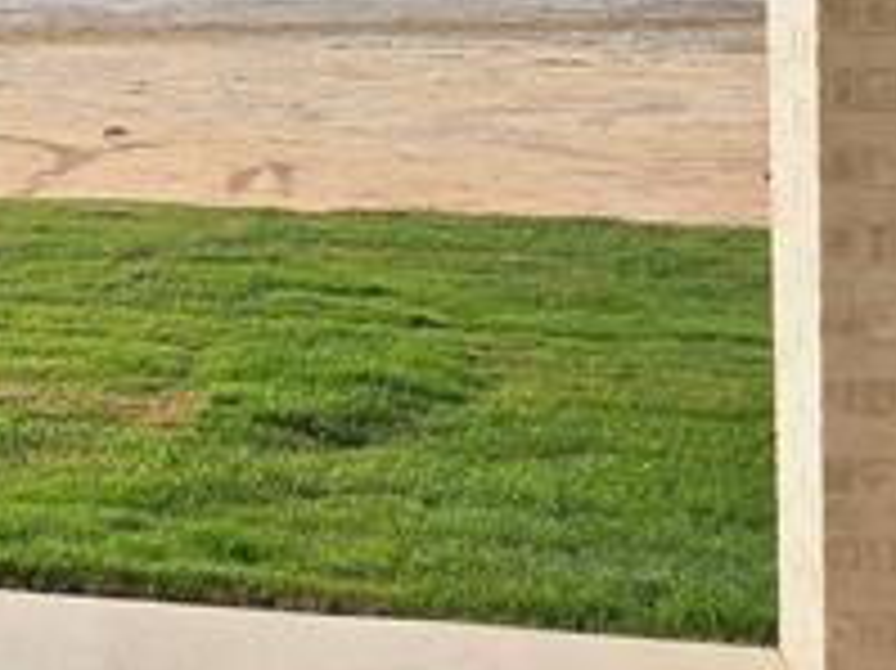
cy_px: -184
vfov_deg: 20.2
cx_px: -113
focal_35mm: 67
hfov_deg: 26.5
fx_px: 1733
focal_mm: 2.2
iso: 100
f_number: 2.2
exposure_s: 1/3100
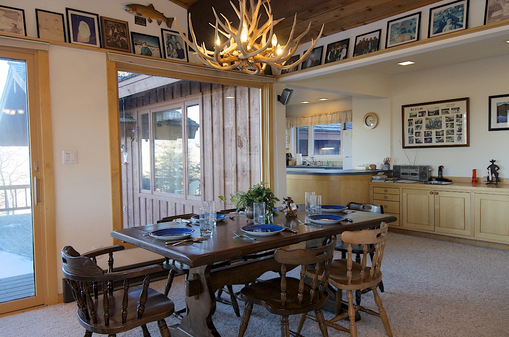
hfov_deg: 67.5
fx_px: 381
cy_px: 168
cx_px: 254
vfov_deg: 47.7
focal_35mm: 27
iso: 400
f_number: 5.6
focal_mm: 18
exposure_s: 1/90
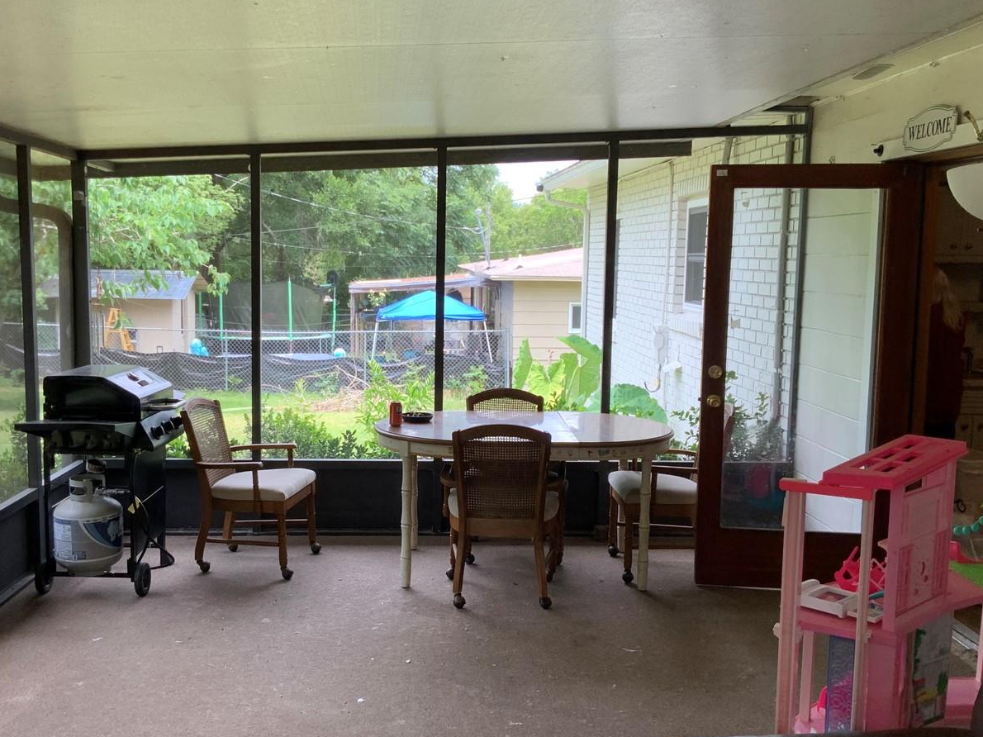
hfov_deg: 47.8
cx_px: 453
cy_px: 386
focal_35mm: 39
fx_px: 1107
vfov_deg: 36.8
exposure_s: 1/122
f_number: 1.8
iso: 25
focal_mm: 3
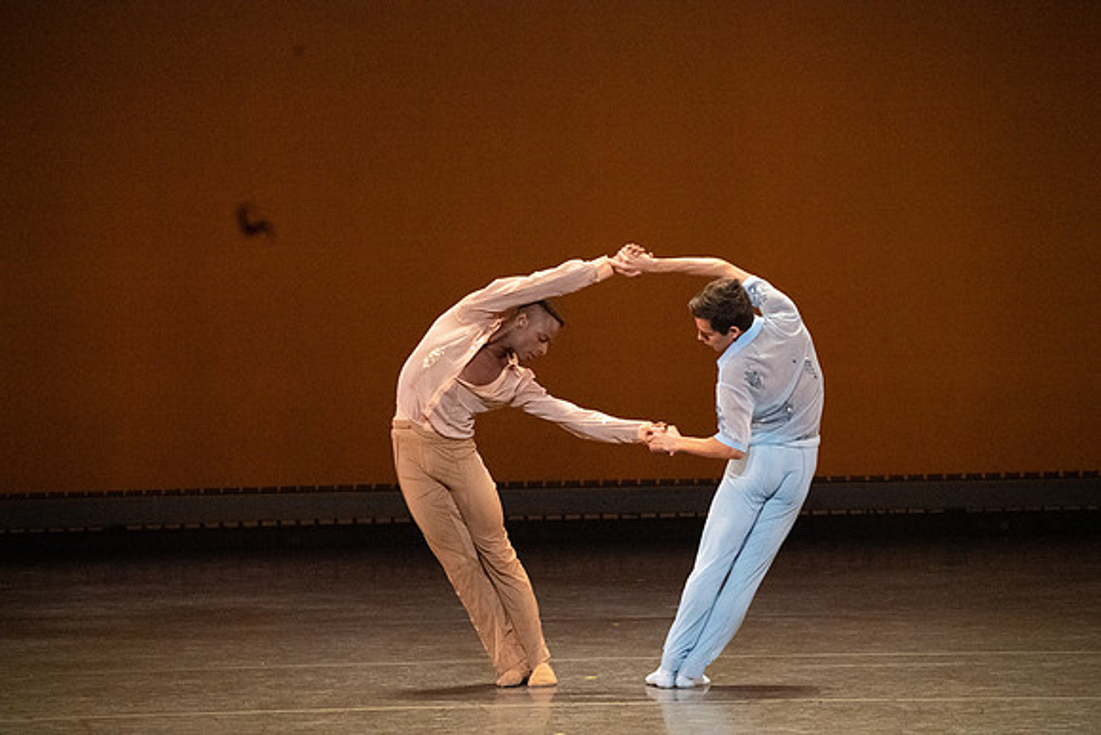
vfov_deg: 4.1
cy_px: 368
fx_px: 10186
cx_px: 550
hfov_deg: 6.2
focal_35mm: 333
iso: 25600
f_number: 9
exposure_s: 1/400
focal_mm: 333
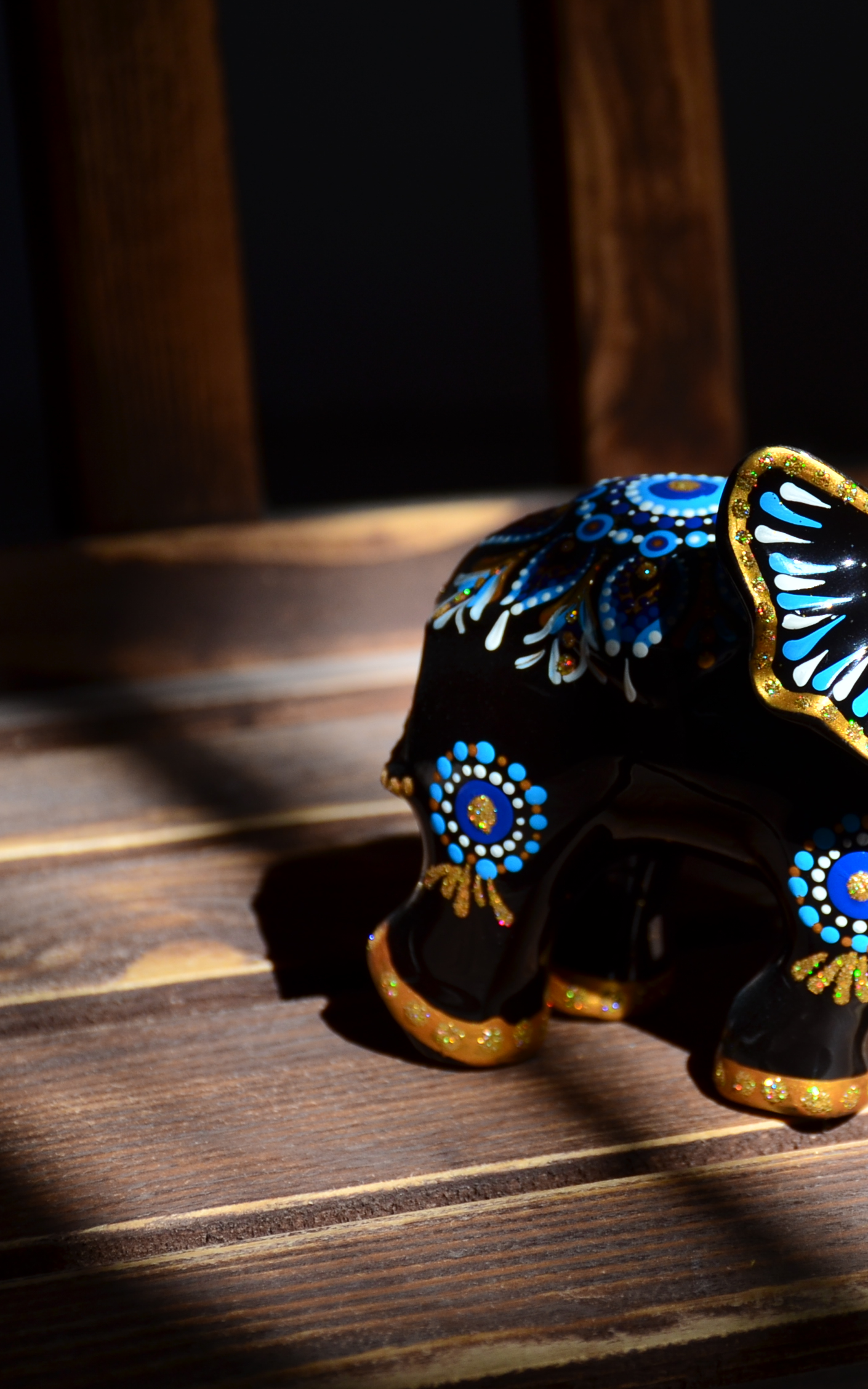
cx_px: 835
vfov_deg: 13.9
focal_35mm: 150
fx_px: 5677
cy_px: 673
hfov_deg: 8.7
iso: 100
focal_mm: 60
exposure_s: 1/160
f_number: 6.3
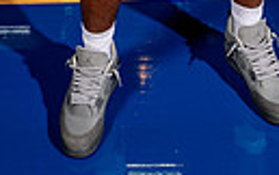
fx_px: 647
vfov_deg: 11.3
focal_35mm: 85
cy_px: -305
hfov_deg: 24.2
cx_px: 95
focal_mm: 24
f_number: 7.1
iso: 250
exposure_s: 1/125
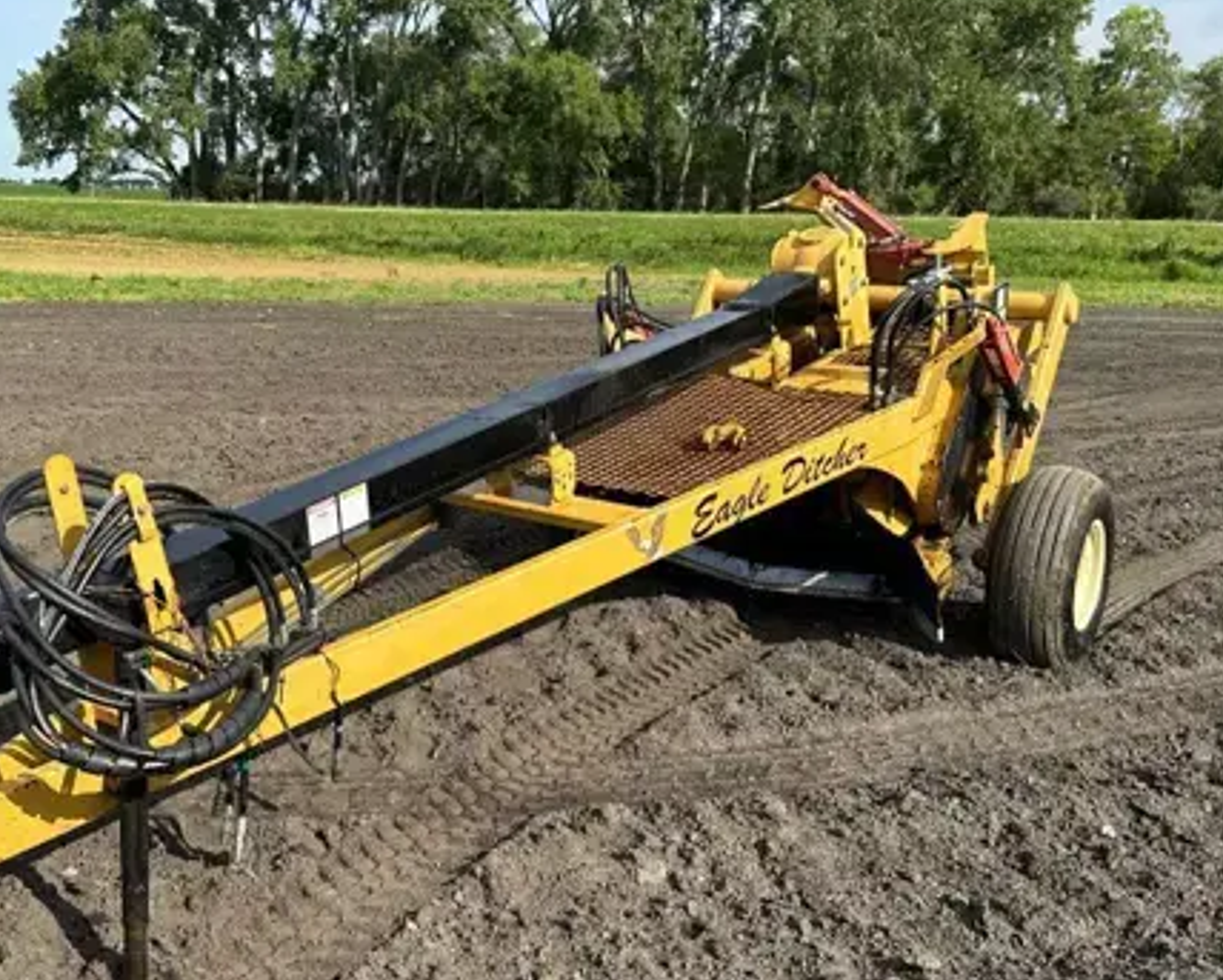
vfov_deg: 42.3
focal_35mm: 35
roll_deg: -1.1
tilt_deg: -14.6
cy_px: 506
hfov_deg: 51.0
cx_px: 463
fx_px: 1268
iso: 80
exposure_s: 1/2591
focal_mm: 6.86
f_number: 1.78
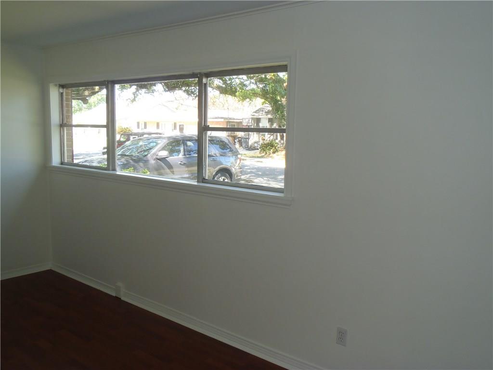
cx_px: 246
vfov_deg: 46.8
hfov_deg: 60.0
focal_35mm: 30
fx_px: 427
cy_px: 185
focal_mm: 5.4
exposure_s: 1/30
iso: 100
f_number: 4.1
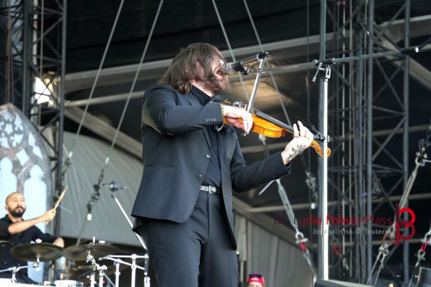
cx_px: 216
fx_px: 1688
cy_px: 144
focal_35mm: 141
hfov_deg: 14.6
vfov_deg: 9.7
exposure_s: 1/160
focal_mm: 94
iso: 1000
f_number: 5.6
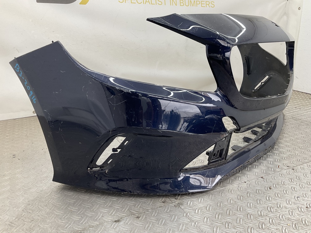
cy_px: 116
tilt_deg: -18.5
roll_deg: -3.0
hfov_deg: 61.7
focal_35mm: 29
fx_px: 261
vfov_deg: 48.2
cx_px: 156
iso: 40
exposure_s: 1/100
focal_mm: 3
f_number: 1.8
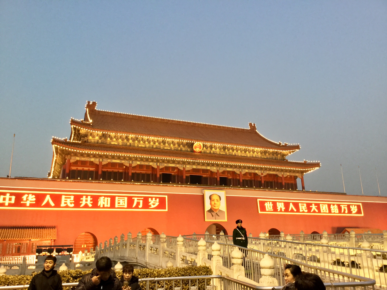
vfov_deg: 45.4
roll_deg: +0.6
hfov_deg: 58.4
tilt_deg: +15.6
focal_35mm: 31
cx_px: 194
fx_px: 347
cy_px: 145
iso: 125
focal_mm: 3.3
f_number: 2.4
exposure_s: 1/33
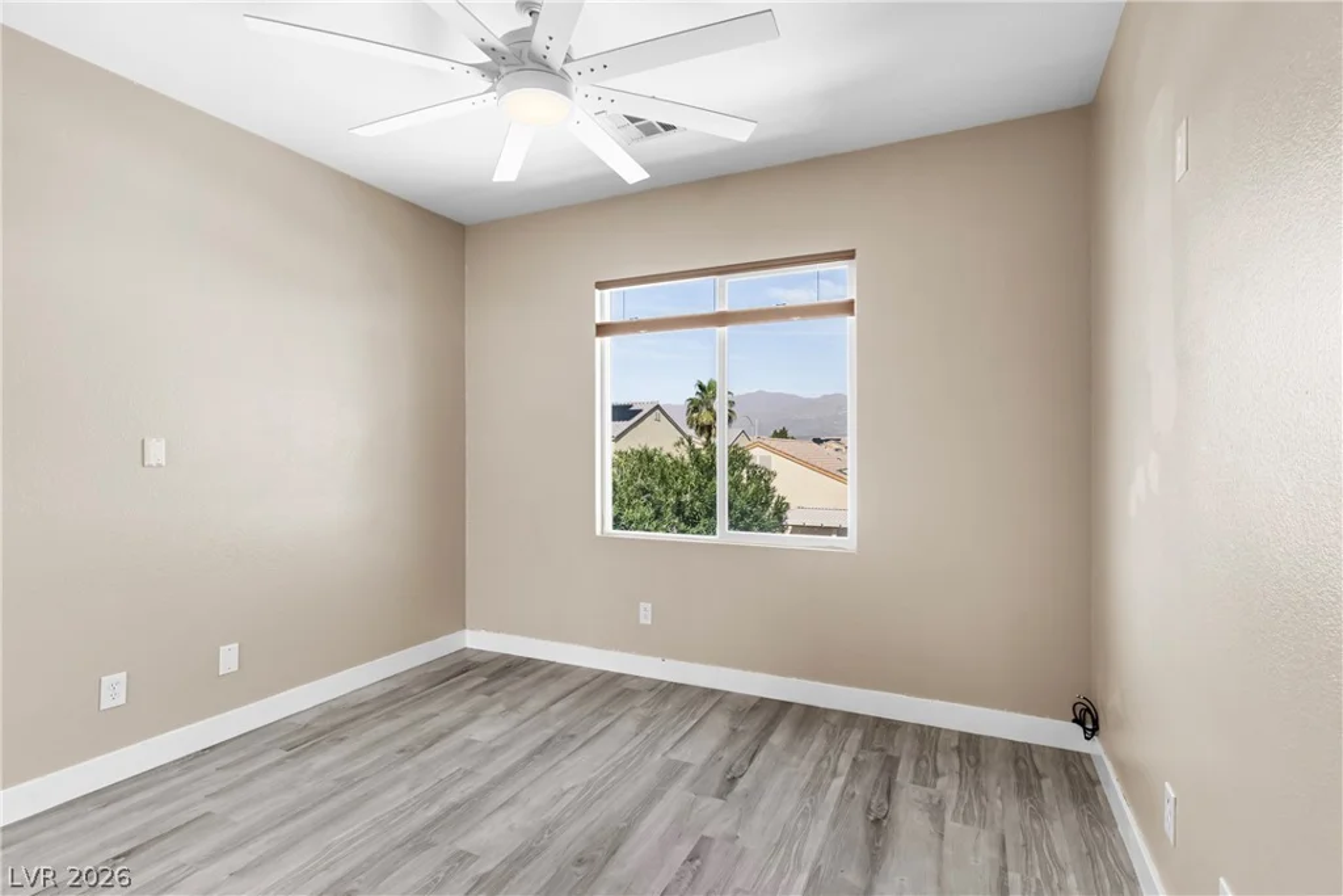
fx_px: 634
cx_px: 672
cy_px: 448
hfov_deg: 93.3
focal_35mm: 17
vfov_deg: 70.5
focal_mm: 17
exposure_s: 1/30
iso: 400
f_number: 8
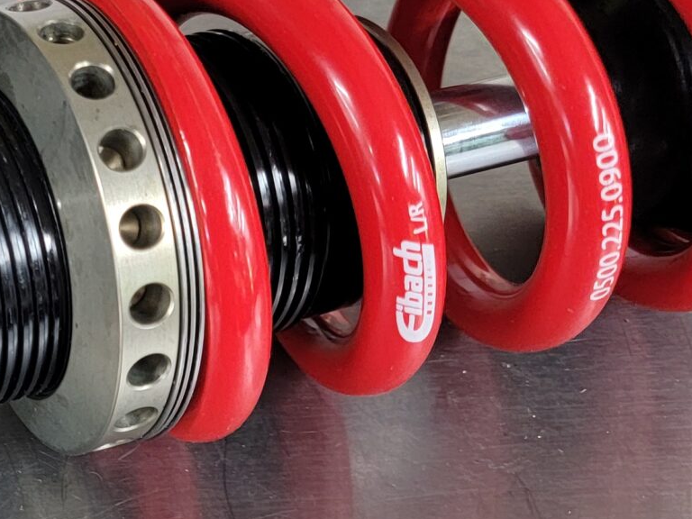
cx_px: -214
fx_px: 1599
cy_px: 373
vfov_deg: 18.3
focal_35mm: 80
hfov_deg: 21.9
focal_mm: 6.7
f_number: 1.8
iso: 250
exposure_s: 1/40
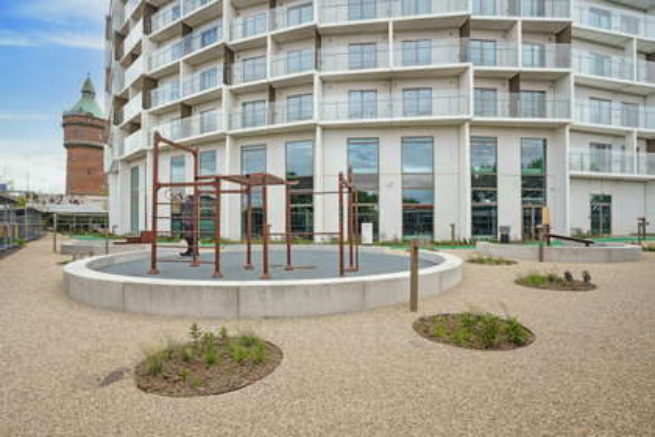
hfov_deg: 93.3
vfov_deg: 70.4
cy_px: 218
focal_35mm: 17
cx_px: 328
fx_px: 309
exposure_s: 1/250
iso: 160
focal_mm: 17
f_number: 7.1
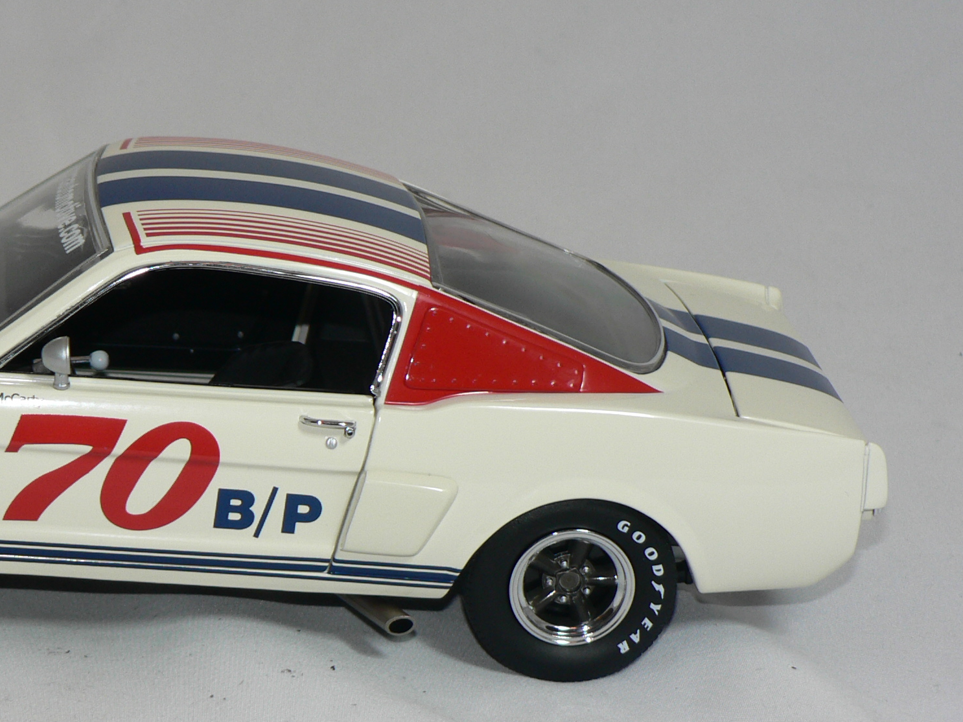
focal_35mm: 112
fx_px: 3115
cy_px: 438
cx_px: 163
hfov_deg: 17.4
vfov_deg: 13.2
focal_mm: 10.9
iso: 80
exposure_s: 1/60
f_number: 3.2
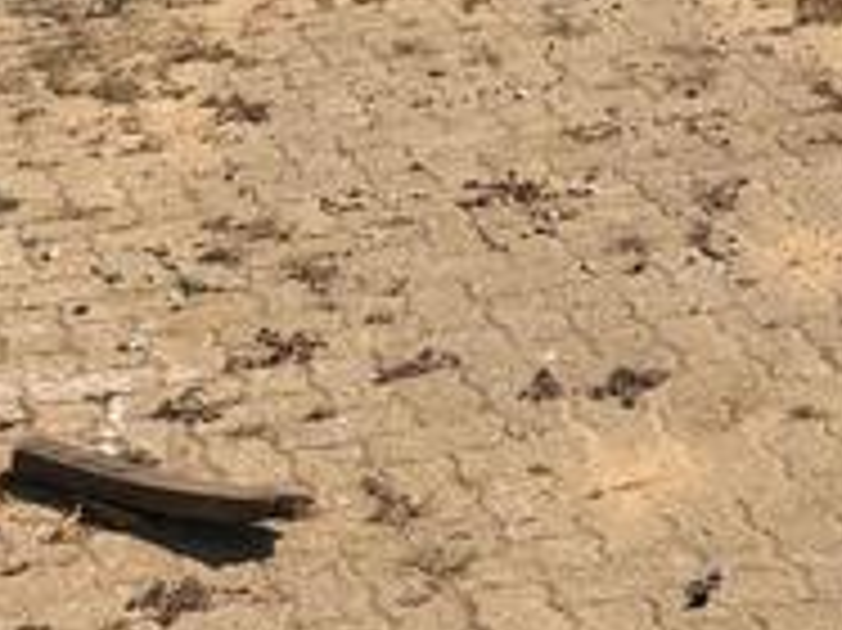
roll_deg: +2.2
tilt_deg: -3.2
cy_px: -630
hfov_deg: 16.2
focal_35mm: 120
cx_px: 779
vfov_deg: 11.2
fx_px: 2917
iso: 20
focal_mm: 3.99
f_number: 1.8
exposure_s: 1/2288
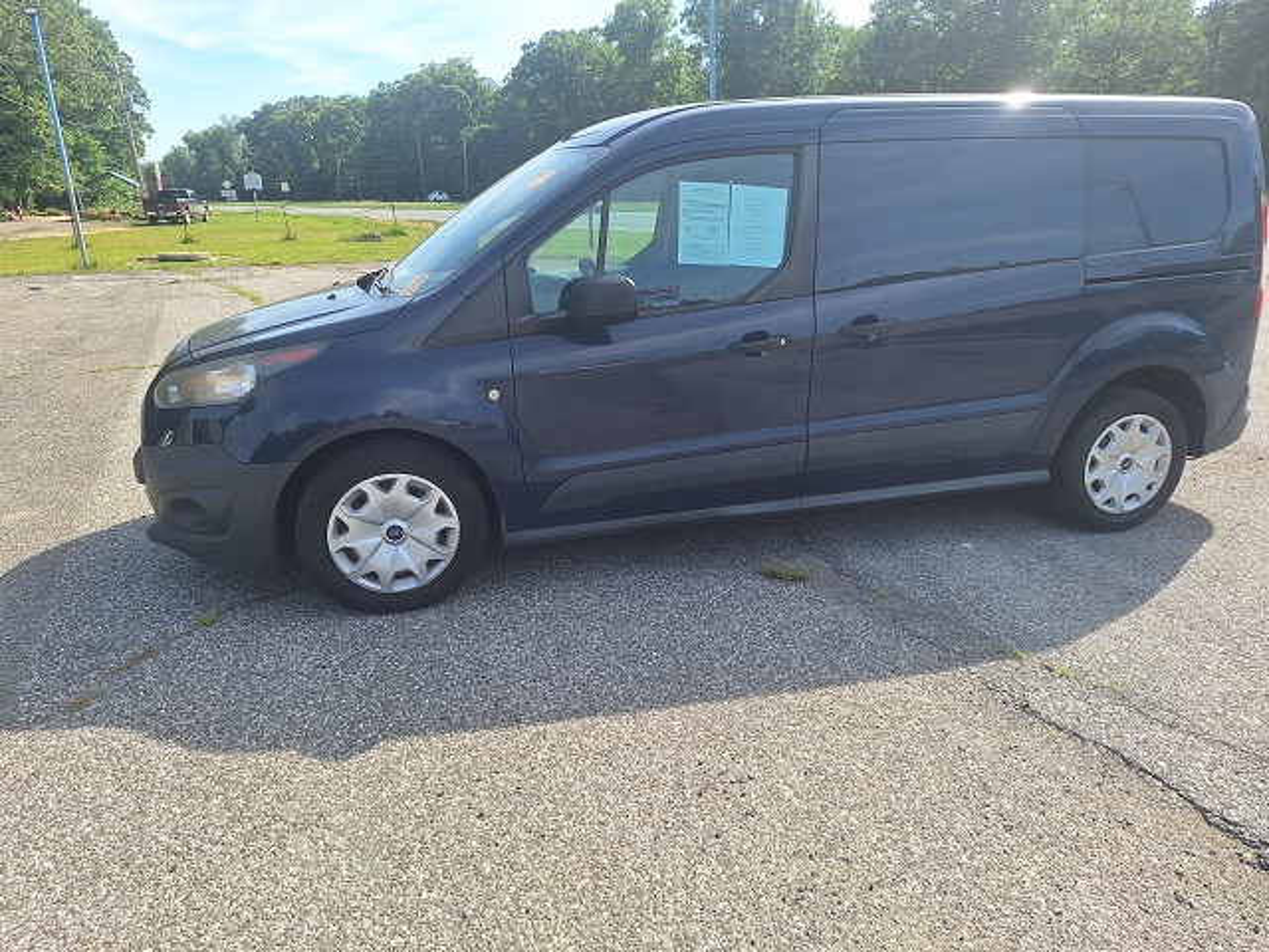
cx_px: 634
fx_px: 843
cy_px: 476
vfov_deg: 58.9
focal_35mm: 23
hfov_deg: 73.9
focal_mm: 5.54
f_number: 1.8
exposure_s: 1/1383
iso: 40
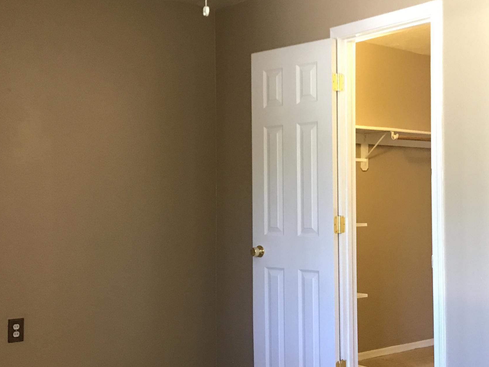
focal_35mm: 50
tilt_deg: -0.6
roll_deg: +1.9
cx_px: 303
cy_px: 191
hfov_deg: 38.0
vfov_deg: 29.1
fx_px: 706
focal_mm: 3.99
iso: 100
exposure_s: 1/13
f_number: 1.8
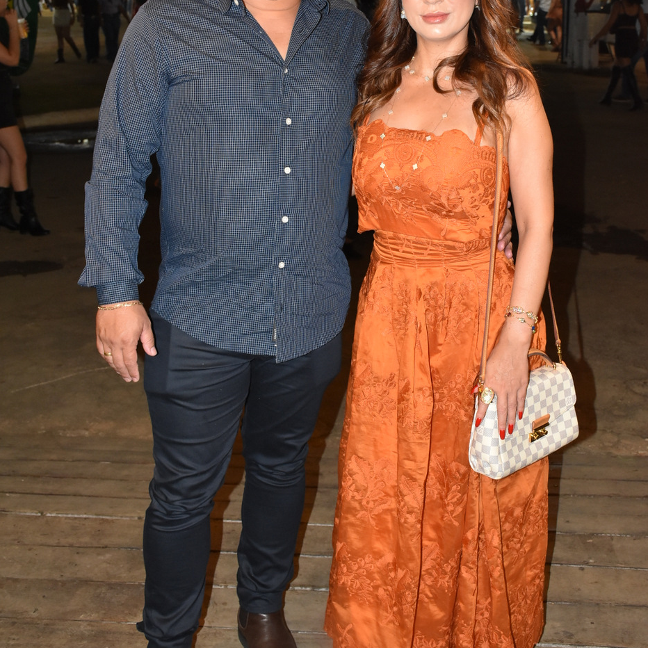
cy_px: 230
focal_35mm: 46
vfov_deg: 36.5
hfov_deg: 36.8
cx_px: 325
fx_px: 974
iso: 1600
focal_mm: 24
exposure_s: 1/60
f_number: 5.6
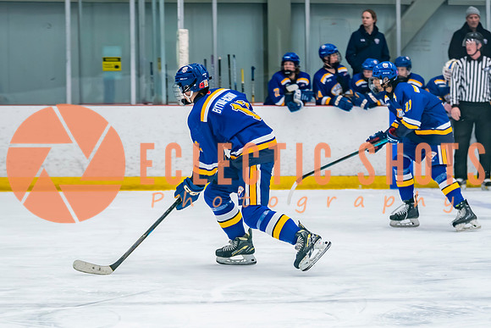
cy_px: 193
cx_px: 196
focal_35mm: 159
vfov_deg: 8.6
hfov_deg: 12.9
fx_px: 2167
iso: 1600
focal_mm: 95
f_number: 2.8
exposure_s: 1/640
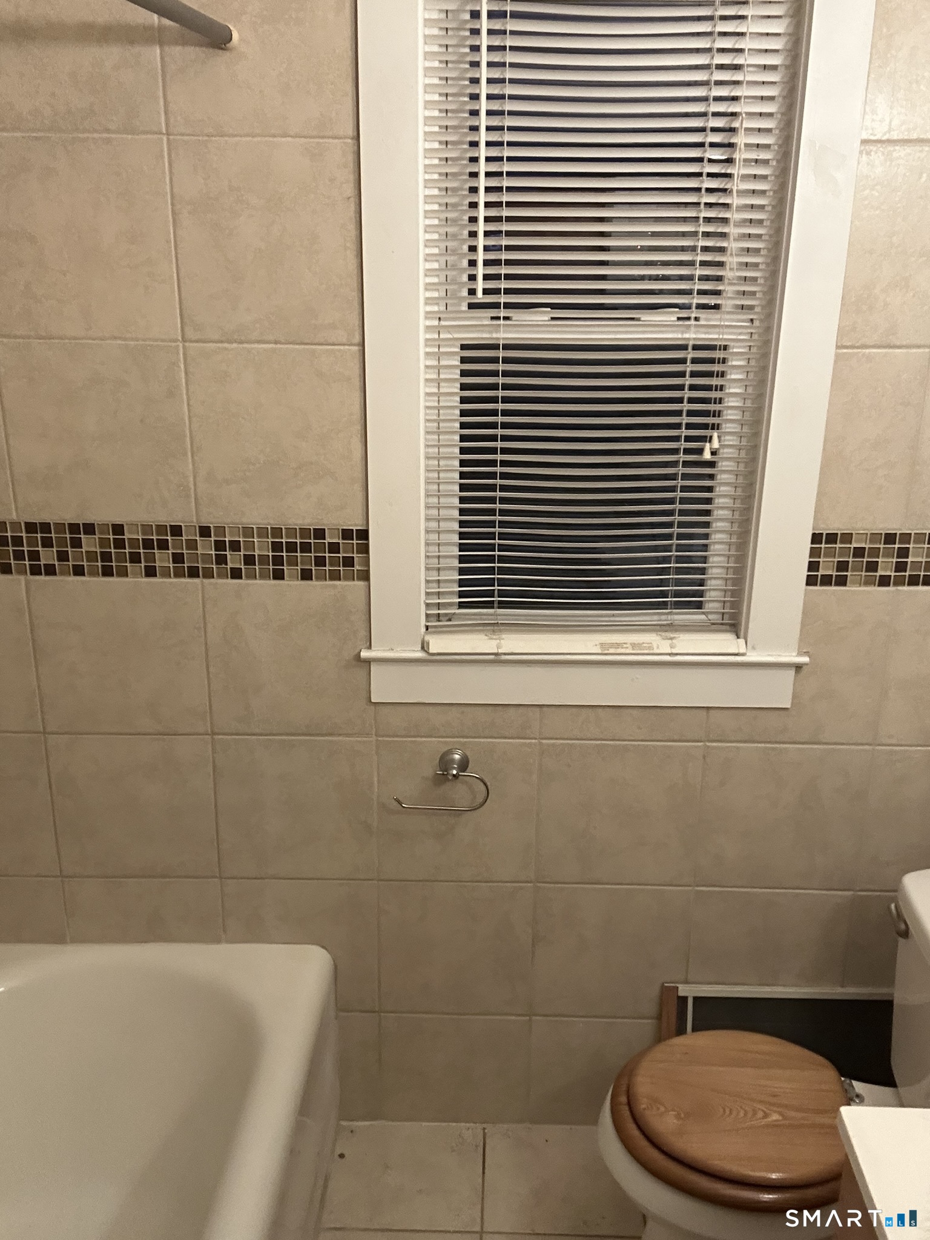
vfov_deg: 60.0
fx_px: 1075
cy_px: 620
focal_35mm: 30
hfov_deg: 46.8
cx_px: 465
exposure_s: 1/60
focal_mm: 2.69
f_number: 1.9
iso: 250
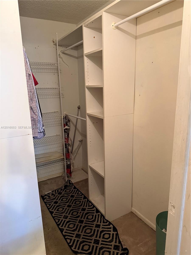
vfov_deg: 71.6
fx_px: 177
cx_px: 96
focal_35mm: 24
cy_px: 128
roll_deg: +1.9
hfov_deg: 56.8
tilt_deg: -12.0
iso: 500
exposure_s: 1/60
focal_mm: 6.76
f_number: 1.78
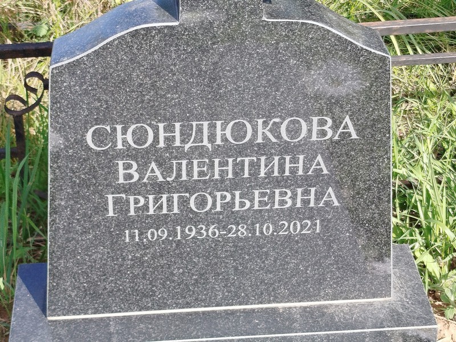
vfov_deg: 48.2
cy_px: 171
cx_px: 228
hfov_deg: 61.7
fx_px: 382
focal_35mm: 29
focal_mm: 5.31
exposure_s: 1/266
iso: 50
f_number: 1.7
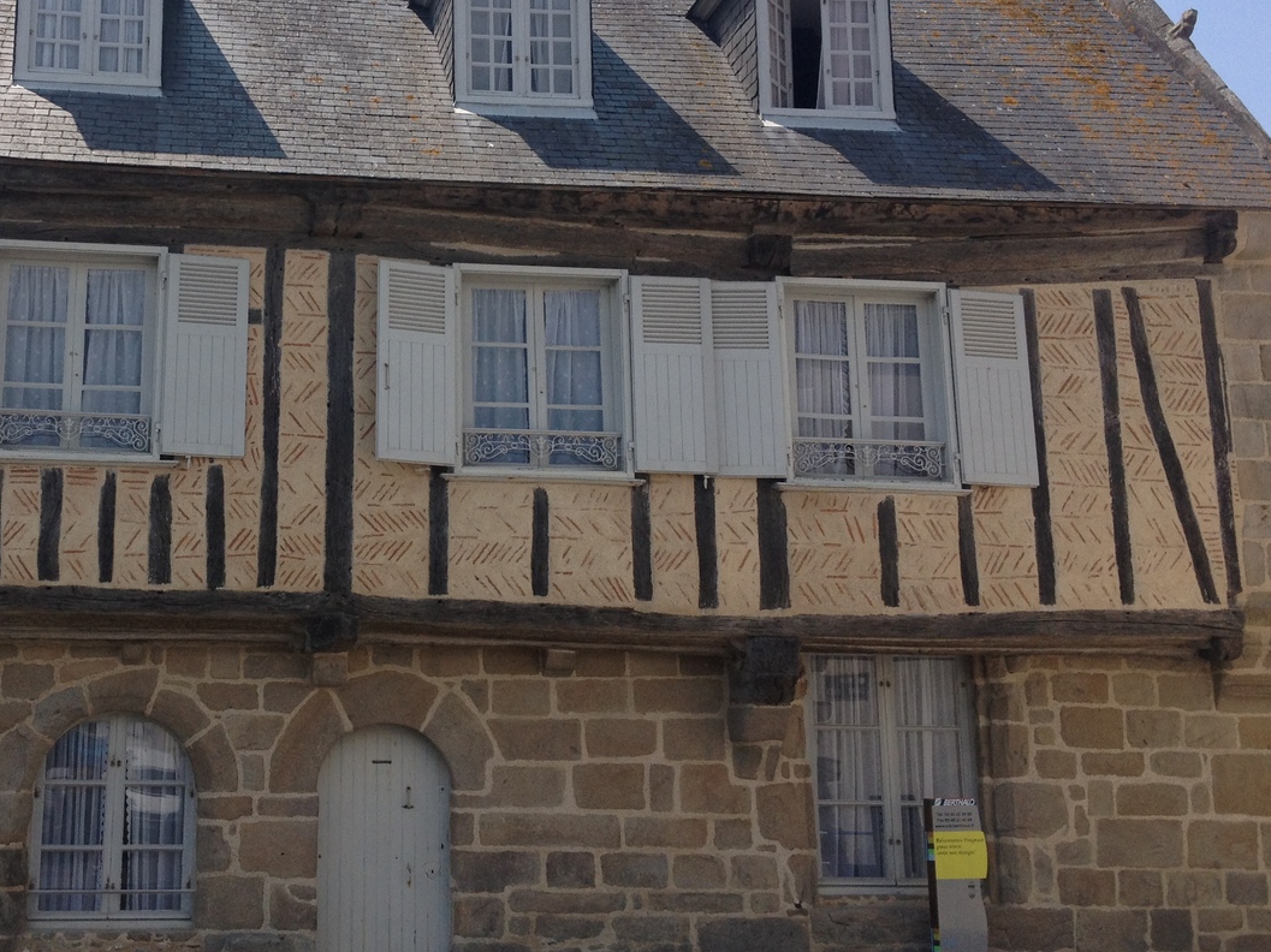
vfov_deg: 27.4
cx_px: 369
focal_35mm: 53
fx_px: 1945
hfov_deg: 35.6
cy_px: 365
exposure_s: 1/1577
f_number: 2.4
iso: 50
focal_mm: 4.28
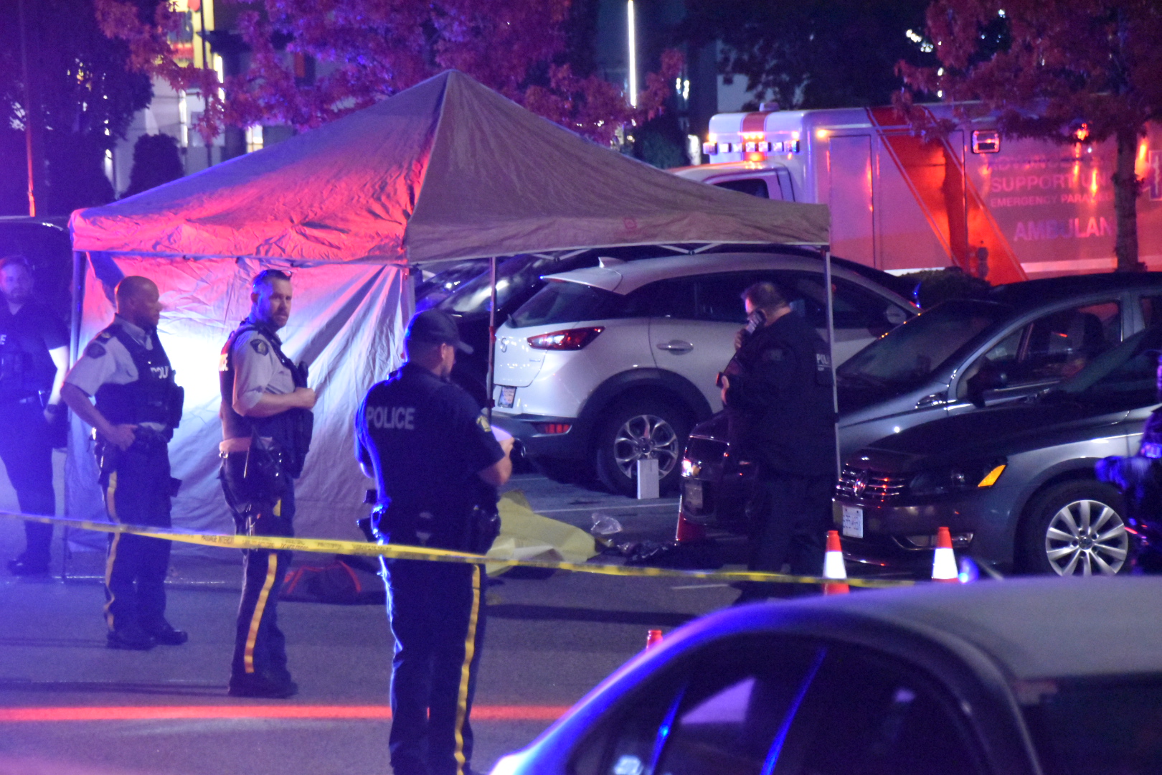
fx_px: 6294
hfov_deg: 10.5
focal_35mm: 195
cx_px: 581
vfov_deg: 7.0
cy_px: 388
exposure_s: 1/50
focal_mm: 130
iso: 12800
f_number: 6
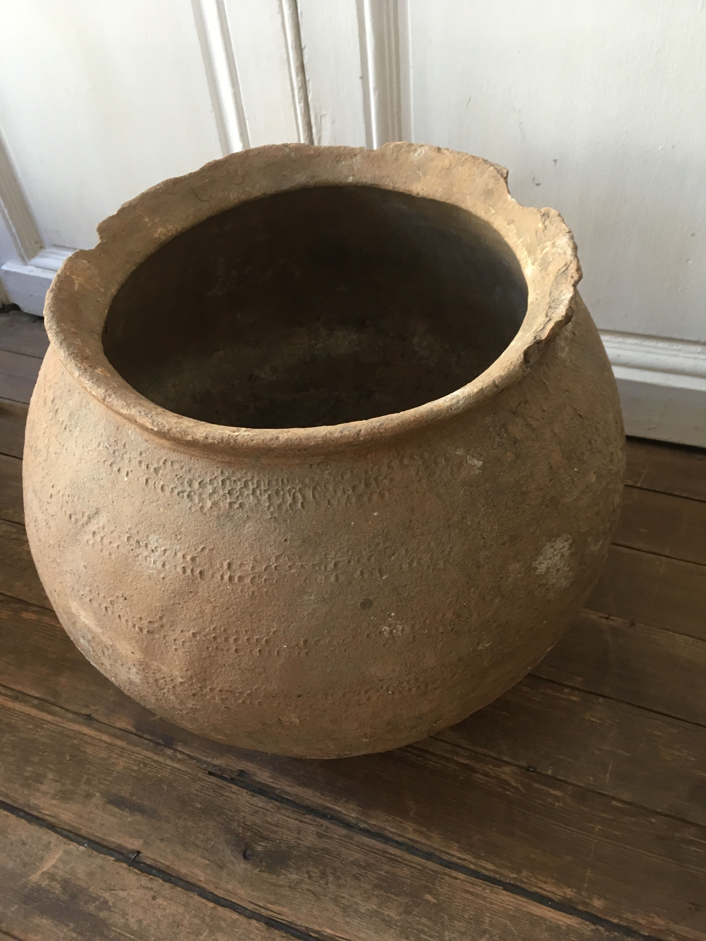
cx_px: 353
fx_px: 789
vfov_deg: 61.7
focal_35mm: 29
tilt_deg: -46.2
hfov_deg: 48.2
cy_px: 470
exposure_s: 1/33
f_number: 2.2
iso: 100
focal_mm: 4.15
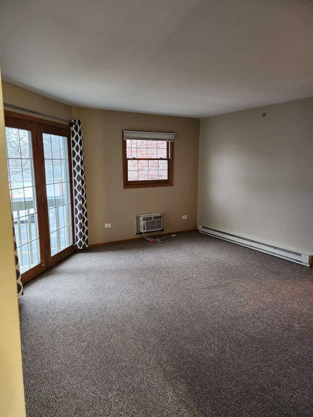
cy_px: 208
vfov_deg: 71.6
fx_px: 289
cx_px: 156
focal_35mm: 24
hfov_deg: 56.8
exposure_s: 1/120
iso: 500
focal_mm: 5
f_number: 1.8
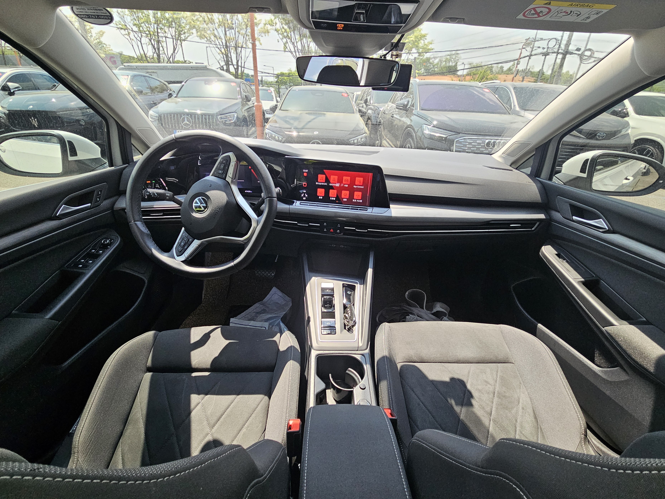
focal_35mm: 14
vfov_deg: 85.7
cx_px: 329
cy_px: 251
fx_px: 269
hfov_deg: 102.1
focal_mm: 2.2
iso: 160
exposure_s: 1/359
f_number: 2.2
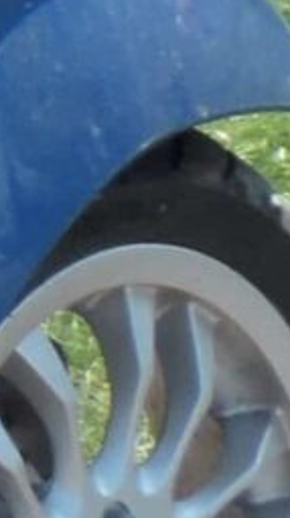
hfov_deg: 2.8
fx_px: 5248
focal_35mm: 383
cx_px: -1681
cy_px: -278
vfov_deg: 5.6
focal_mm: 6.2
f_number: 4.6
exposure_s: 1/160
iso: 80
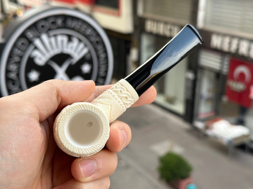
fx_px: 351
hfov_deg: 39.7
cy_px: 94
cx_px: 126
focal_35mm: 48
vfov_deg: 30.3
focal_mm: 6.86
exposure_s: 1/309
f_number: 1.78
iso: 64
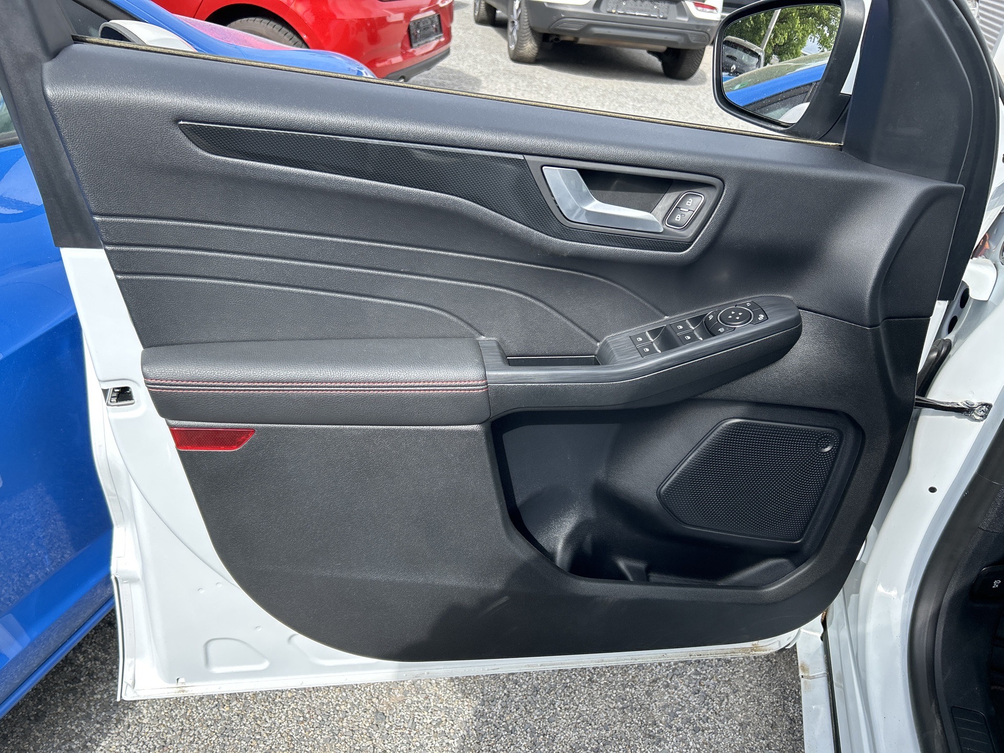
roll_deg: -7.2
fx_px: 754
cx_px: 502
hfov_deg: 67.3
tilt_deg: -31.4
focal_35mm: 26
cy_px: 376
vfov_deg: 53.1
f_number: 1.5
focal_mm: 5.7
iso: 50
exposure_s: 1/1183
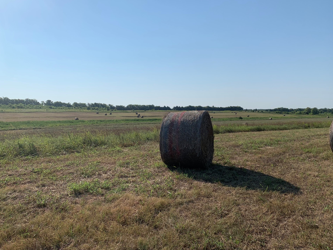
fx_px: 269
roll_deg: -1.7
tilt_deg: +0.6
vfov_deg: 49.7
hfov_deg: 63.4
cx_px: 169
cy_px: 119
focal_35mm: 28
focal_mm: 4.25
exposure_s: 1/6452
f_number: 1.8
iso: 25
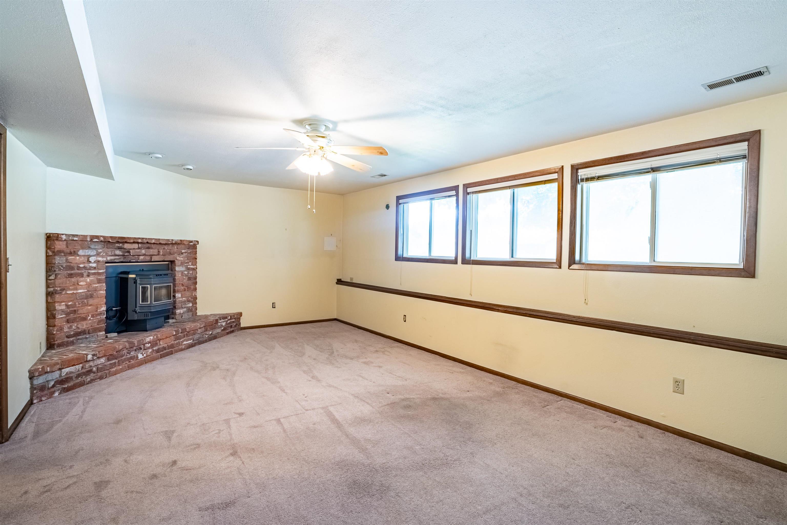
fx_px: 350
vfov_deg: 73.8
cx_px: 394
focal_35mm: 16
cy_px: 262
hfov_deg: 96.7
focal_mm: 16
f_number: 8
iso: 400
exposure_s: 1/160
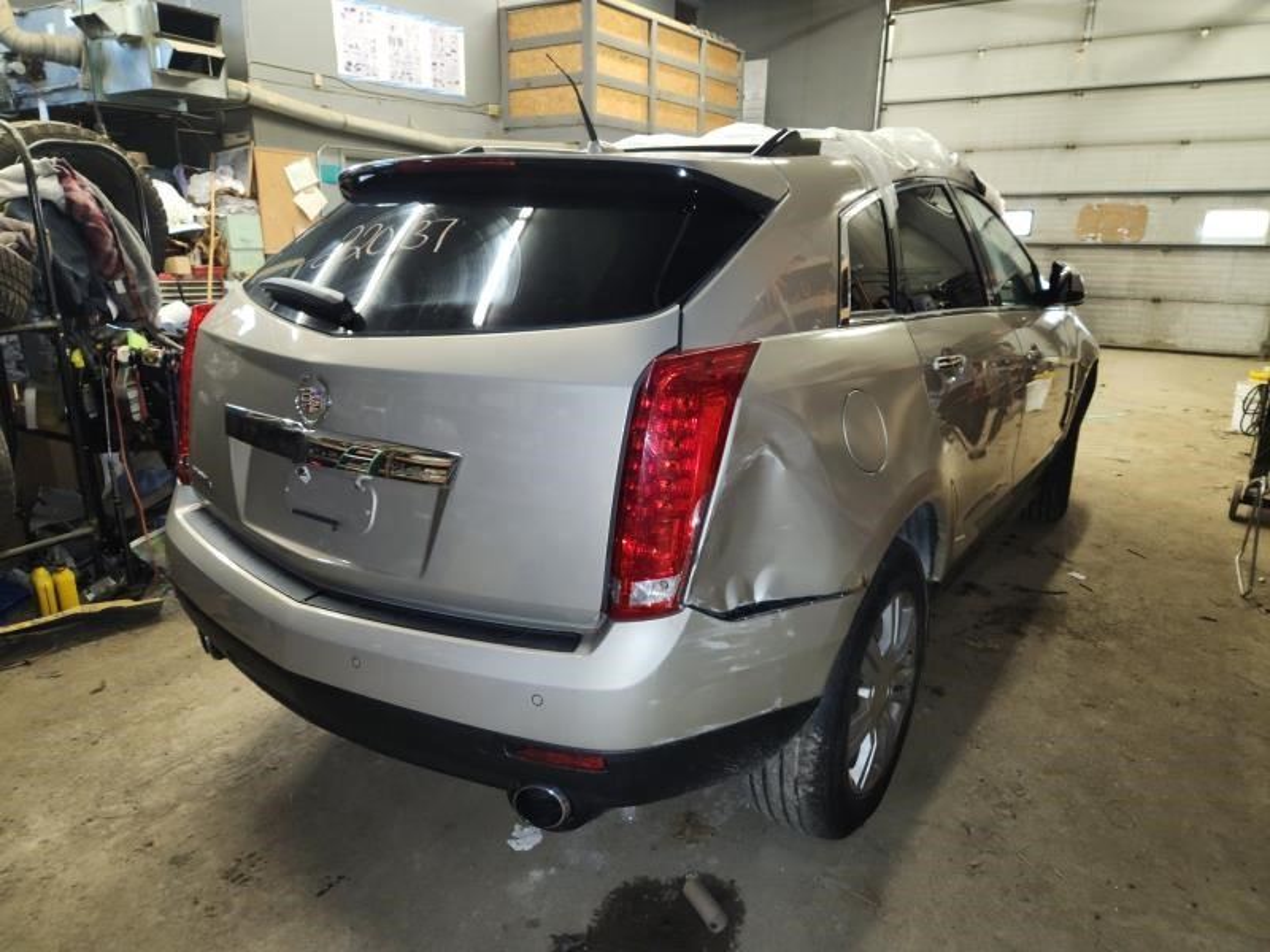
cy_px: 476
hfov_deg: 73.9
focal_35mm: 23
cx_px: 635
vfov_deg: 58.9
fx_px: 844
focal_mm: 5.4
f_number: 1.8
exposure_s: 1/17
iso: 125
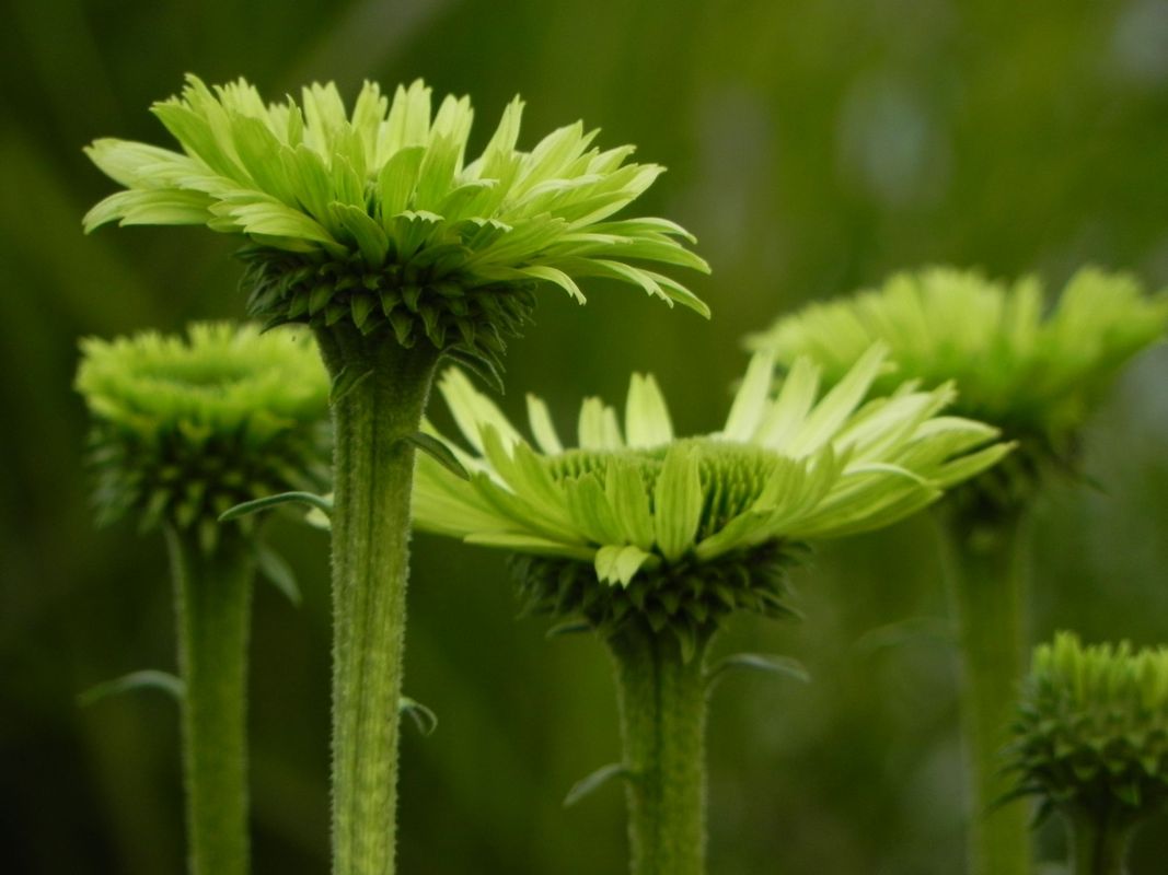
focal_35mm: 678
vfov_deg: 2.2
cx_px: 584
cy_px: 438
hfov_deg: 2.9
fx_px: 22874
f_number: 5
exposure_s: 1/40
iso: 160
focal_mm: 120
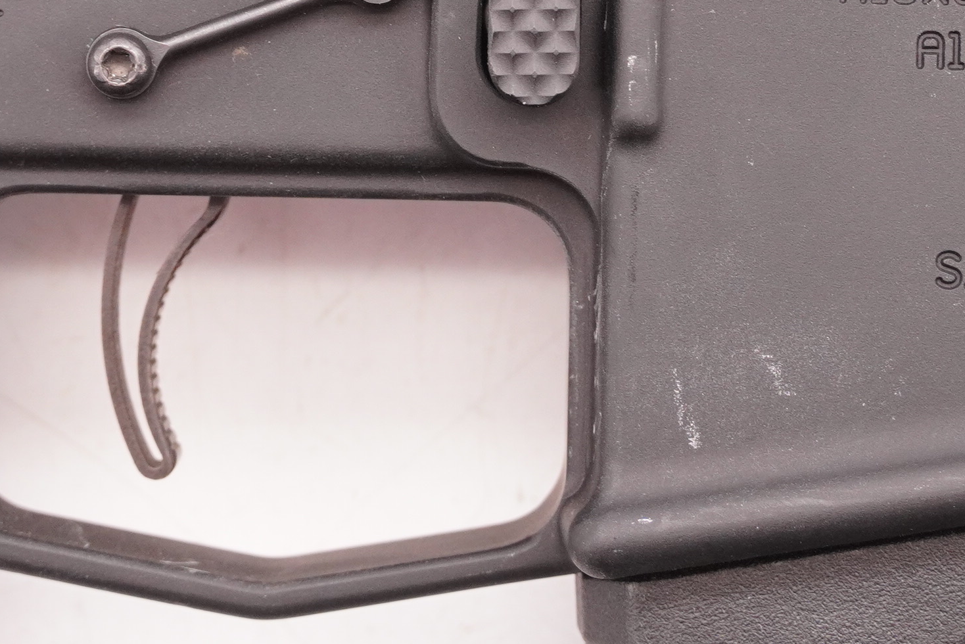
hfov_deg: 13.2
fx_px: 4183
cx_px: 439
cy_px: -43
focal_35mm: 156
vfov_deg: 8.7
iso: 1000
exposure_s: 1/125
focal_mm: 36
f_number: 5.6
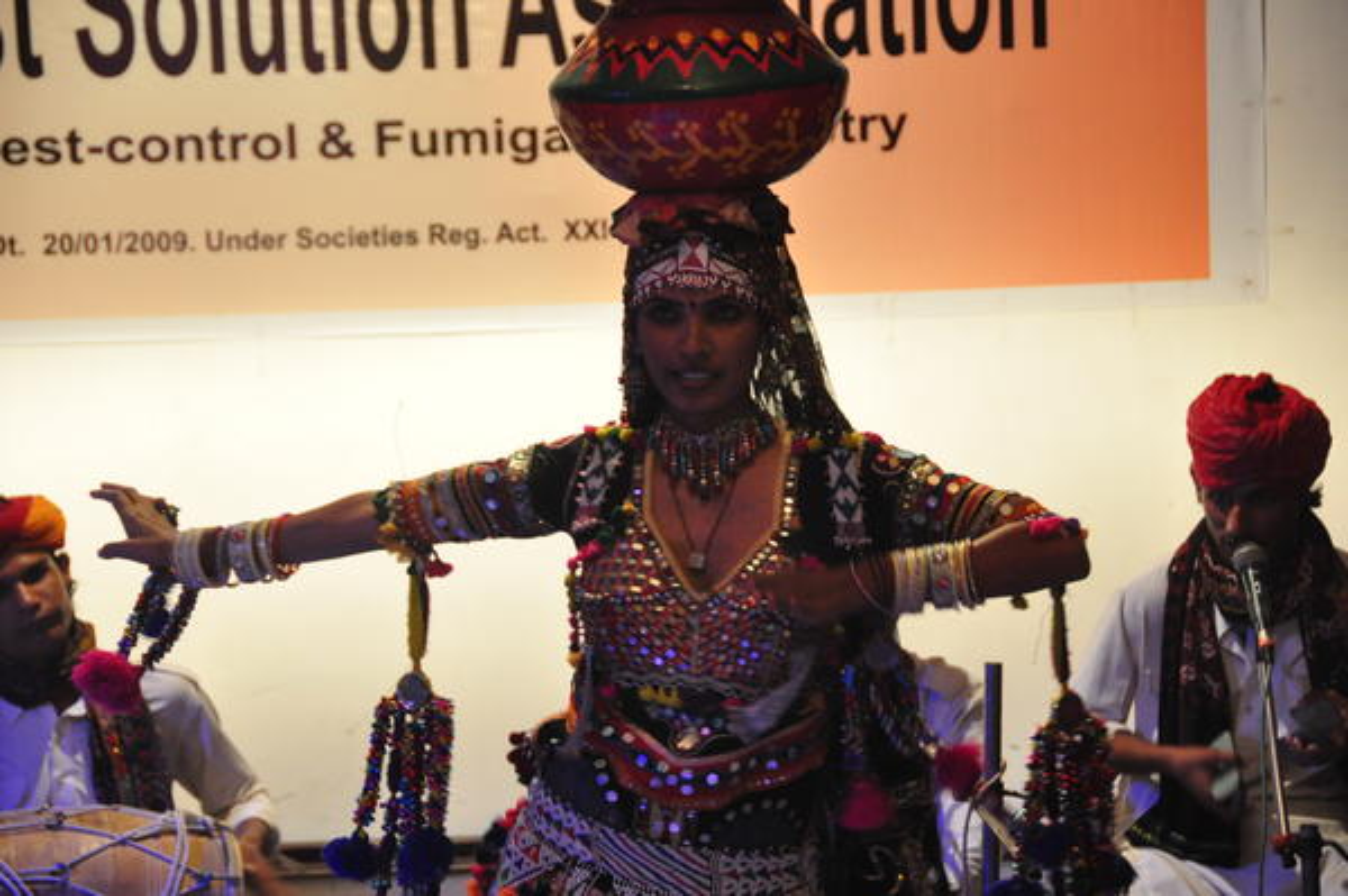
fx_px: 4602
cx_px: 674
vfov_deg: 11.1
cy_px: 448
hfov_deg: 16.7
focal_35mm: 123
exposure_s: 1/60
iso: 2000
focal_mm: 82
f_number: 5
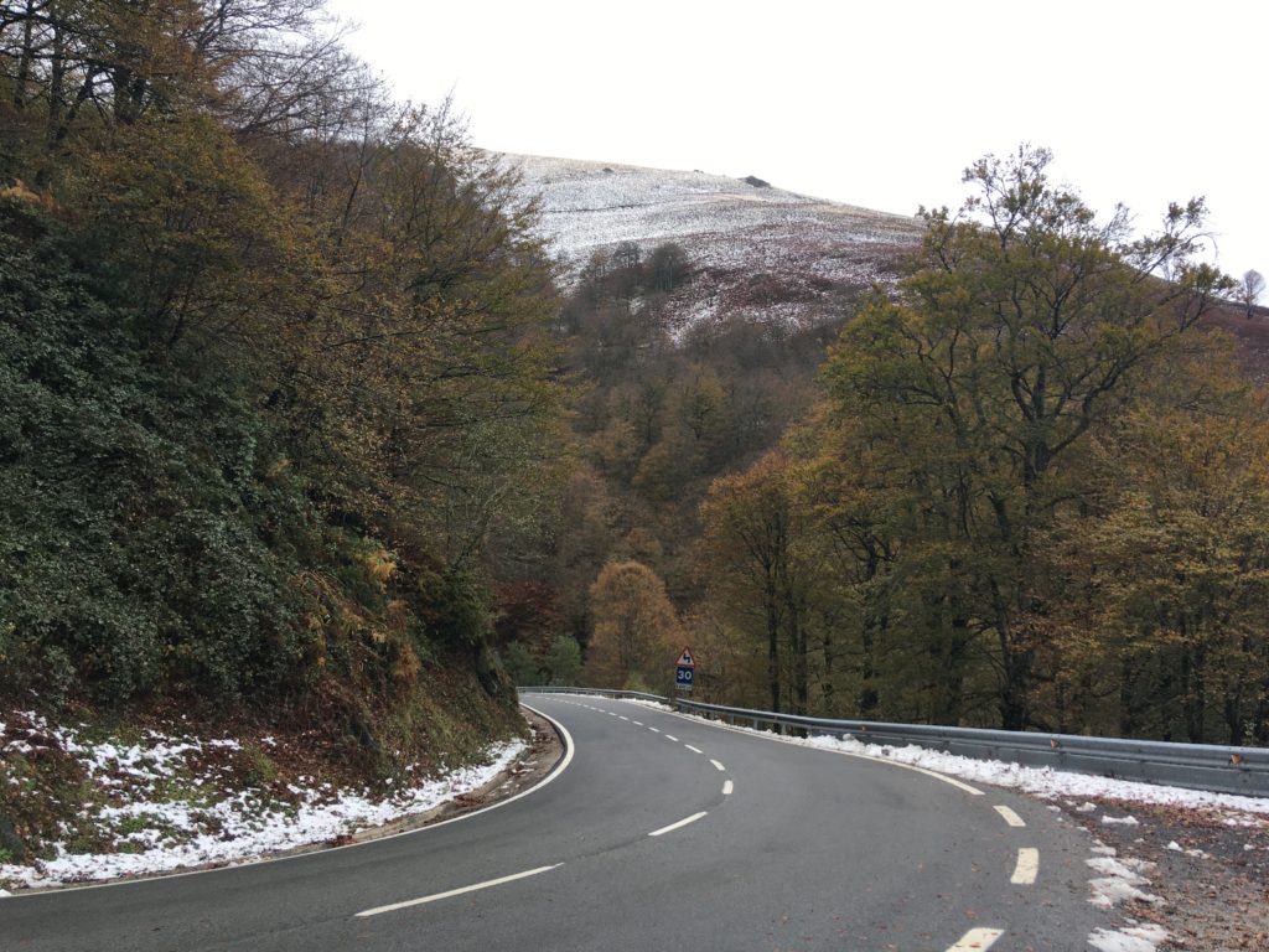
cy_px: 476
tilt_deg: +4.2
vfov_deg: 48.2
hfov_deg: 61.7
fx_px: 1063
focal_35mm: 29
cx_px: 634
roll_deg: -0.2
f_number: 2.2
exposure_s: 1/359
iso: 25
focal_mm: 4.15
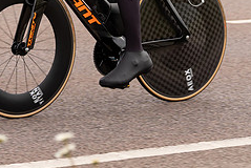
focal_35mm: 226
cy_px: -85
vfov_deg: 6.0
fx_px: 1578
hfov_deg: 9.1
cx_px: 14
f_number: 4
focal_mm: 70
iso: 125
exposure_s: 1/800
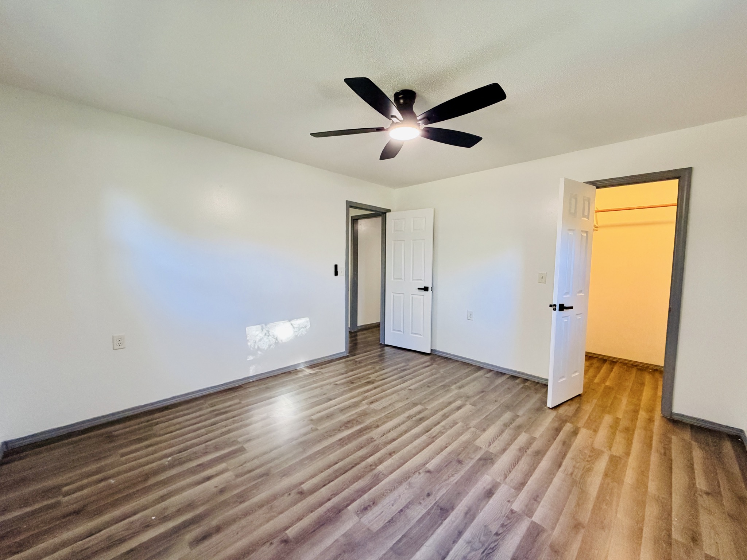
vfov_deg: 85.7
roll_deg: -0.5
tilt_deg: -3.7
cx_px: 374
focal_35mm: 14
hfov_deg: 102.1
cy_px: 280
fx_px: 302
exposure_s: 1/81
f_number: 2.2
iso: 320
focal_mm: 2.22
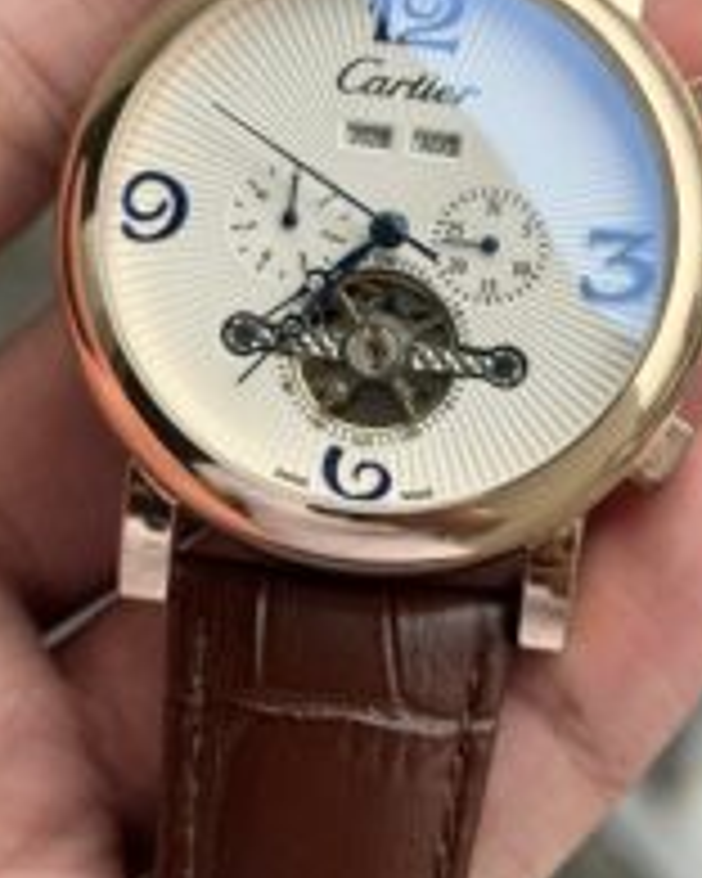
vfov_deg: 19.9
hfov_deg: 16.0
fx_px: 2493
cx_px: 436
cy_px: 293
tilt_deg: -60.4
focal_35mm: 96
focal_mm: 6.86
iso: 64
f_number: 1.78
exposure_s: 1/850
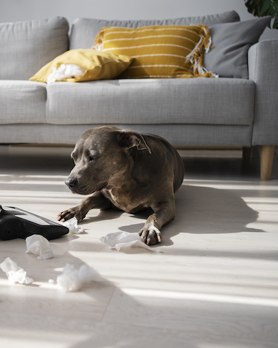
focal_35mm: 50
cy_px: 175
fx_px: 514
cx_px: 40
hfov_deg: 29.3
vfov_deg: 37.3
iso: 100
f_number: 3.2
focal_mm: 35
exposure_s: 1/250
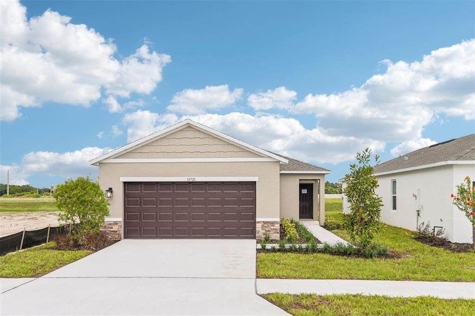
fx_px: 462
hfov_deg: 54.4
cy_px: 158
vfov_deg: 37.8
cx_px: 238
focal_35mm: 35
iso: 400
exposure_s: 1/1600
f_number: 8
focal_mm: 35
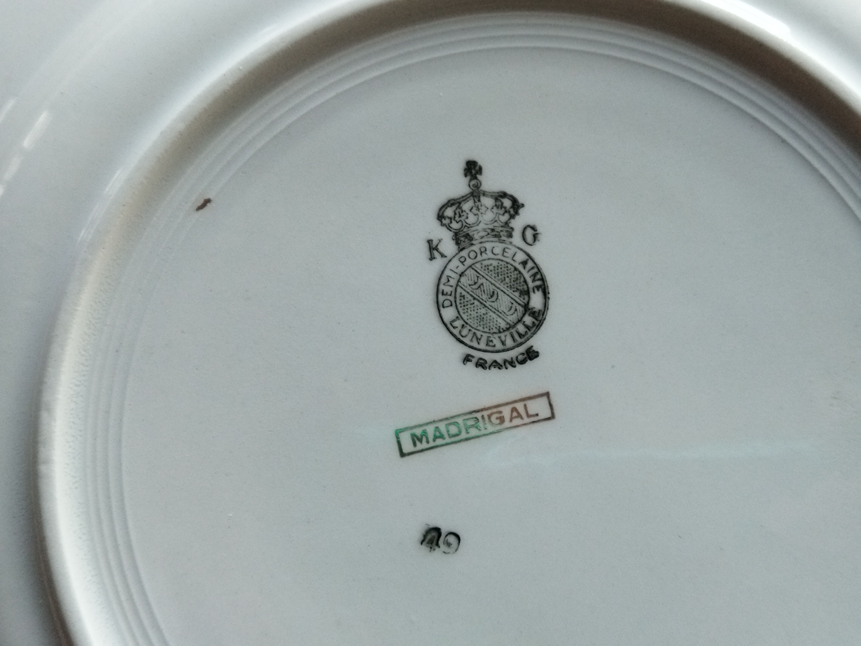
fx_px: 672
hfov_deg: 65.3
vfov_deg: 51.4
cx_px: 430
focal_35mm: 27
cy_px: 323
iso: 136
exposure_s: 1/50
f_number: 1.79
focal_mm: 4.71
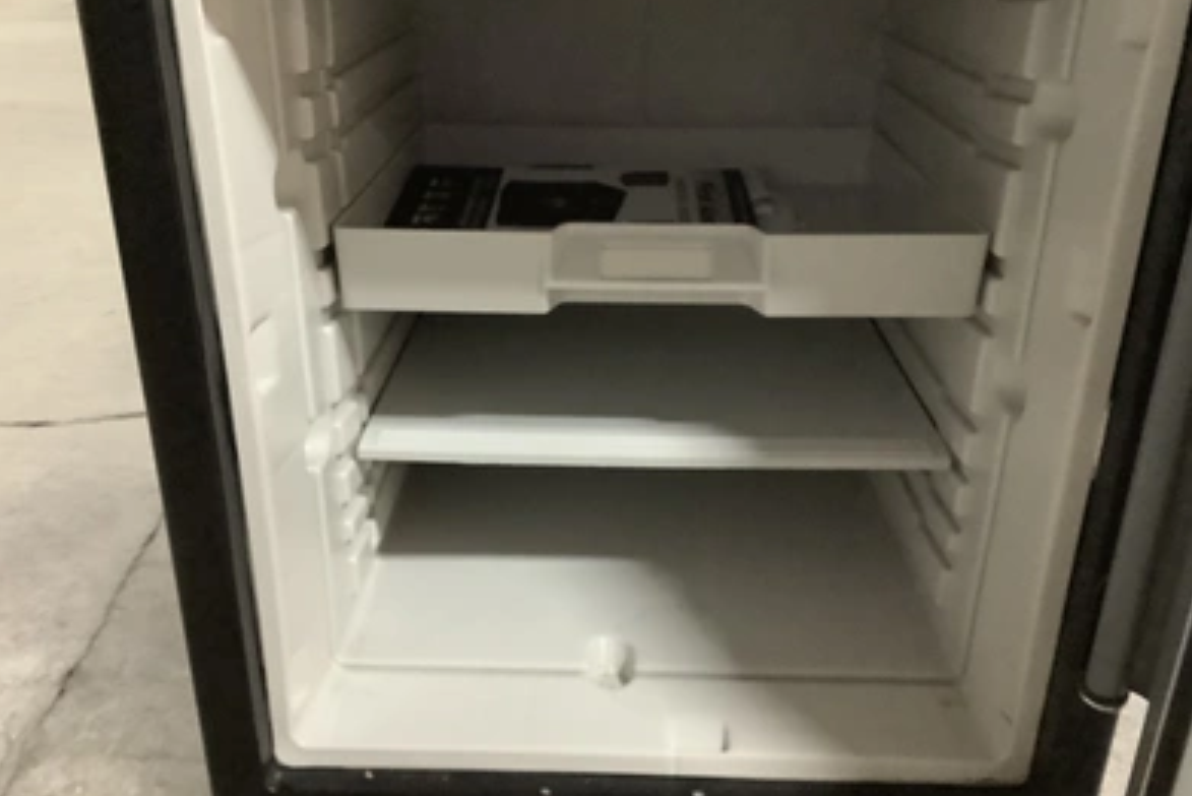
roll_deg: +0.5
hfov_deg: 57.2
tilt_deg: -24.5
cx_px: 585
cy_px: 409
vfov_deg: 40.0
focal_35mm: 33
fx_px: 1093
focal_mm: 3.3
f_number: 2.4
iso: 640
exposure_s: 1/24
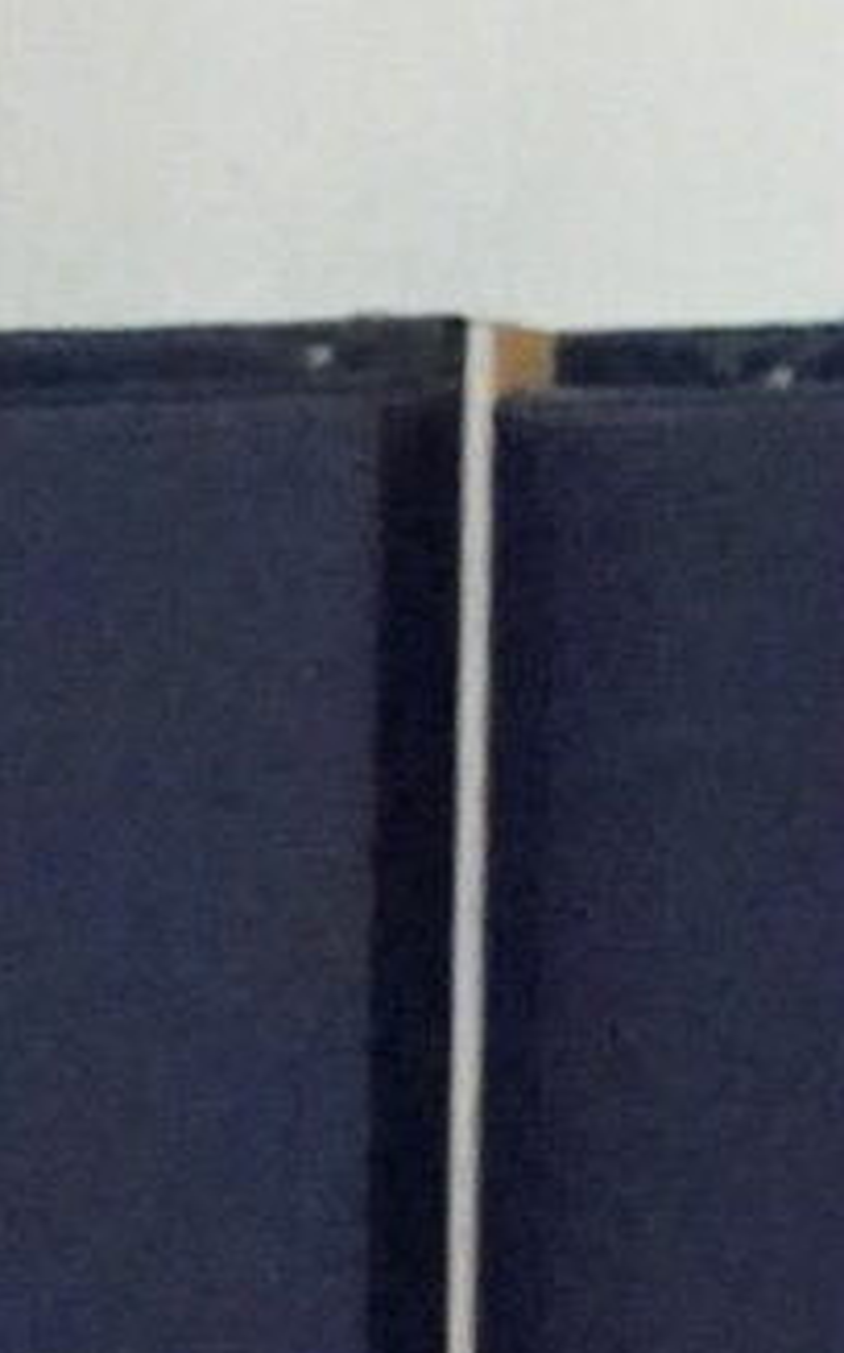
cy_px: 3600
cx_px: -316
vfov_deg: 2.1
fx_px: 37477
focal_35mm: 1017
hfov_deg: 1.3
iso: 16000
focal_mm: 85
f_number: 5.6
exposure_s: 1/500
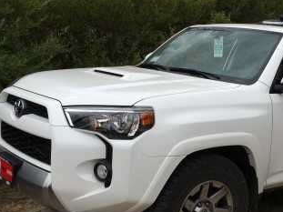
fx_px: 458
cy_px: 124
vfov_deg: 26.0
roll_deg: -0.3
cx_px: 241
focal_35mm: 56
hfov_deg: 33.0
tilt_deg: -9.1
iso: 32
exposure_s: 1/1953
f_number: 2.2
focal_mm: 4.15
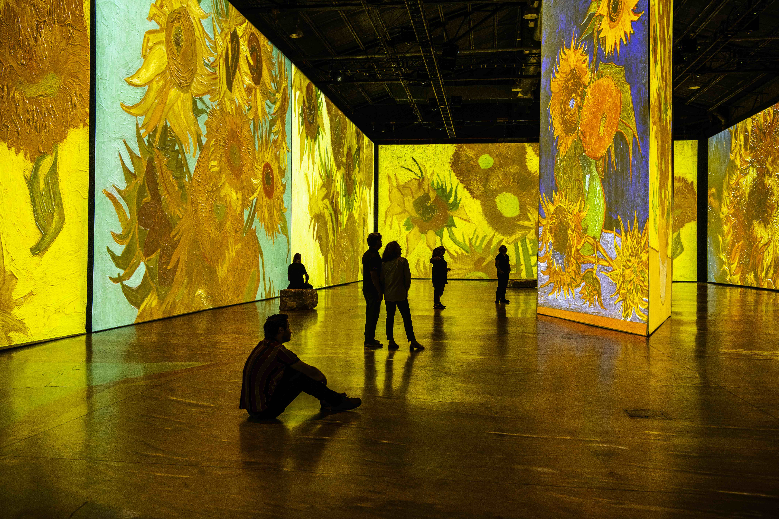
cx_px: 390
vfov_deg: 38.9
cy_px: 260
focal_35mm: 34
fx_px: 736
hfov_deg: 55.8
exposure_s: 1/15
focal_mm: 34
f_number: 4.5
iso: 800
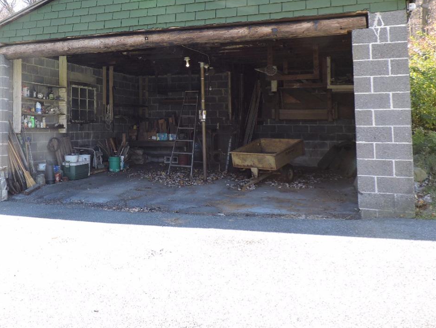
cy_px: 83
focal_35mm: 37
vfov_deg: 37.7
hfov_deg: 48.3
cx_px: 111
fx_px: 466
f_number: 3
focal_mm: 4.3
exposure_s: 1/125
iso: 100
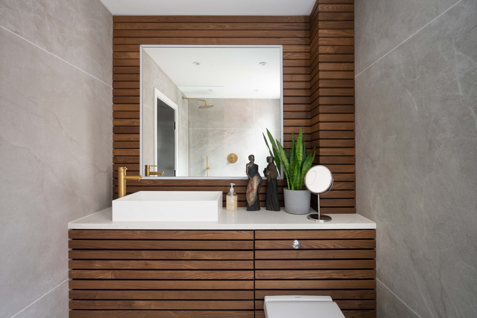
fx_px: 212
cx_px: 238
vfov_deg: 73.8
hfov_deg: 96.7
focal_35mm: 16
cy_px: 159
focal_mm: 16
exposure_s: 10
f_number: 11
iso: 200
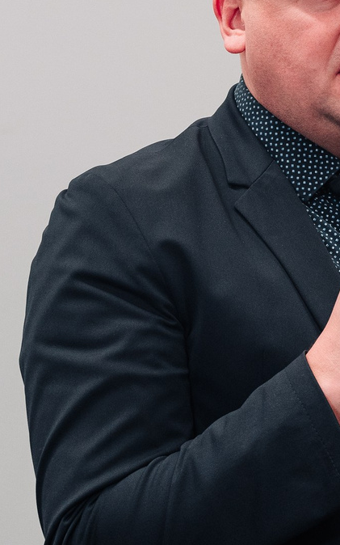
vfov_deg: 15.2
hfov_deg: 9.2
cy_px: 170
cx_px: 594
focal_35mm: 137
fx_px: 2032
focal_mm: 35.4
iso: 500
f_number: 3.5
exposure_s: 1/125
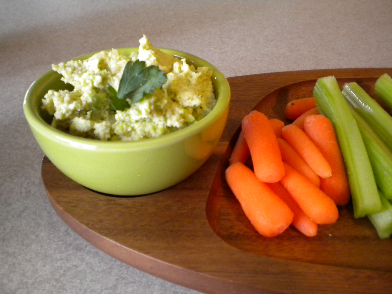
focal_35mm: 35
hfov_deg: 52.6
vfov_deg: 40.7
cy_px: 147
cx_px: 196
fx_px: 396
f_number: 3.1
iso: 400
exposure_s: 1/11
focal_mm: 6.3
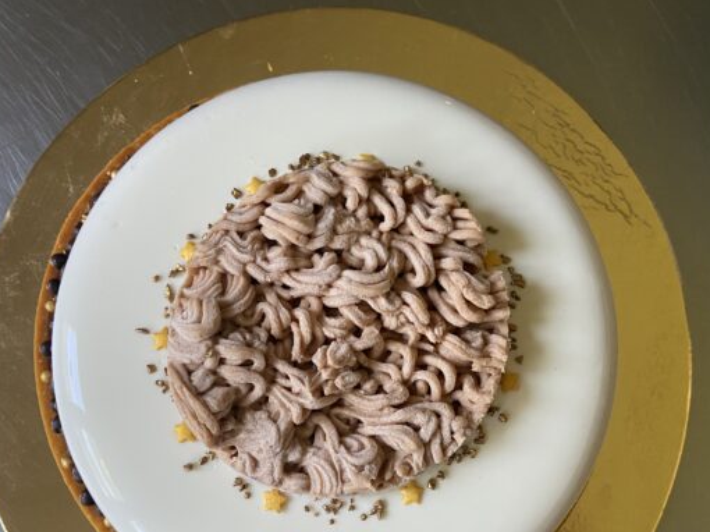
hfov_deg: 54.0
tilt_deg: -83.4
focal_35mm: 34
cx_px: 342
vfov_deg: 41.3
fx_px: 697
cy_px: 345
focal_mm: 4.25
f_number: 1.8
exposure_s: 1/68
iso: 125
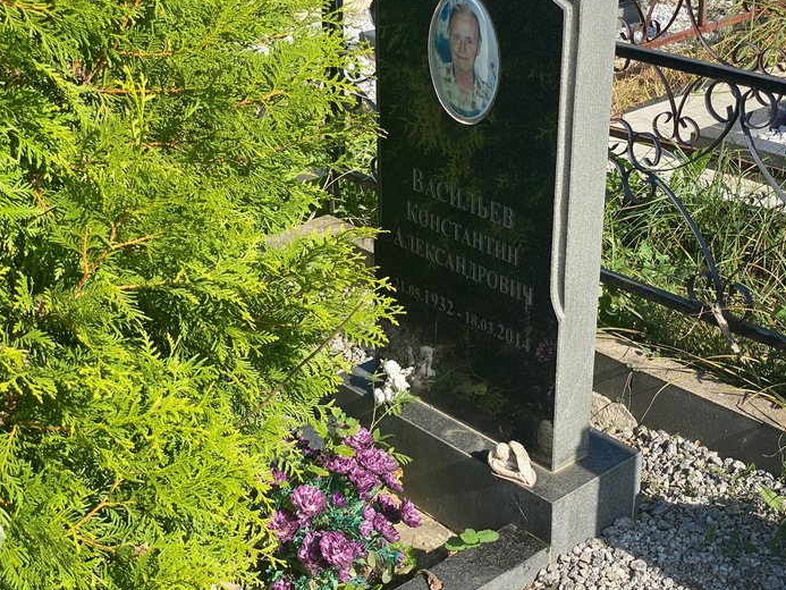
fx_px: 1363
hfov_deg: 32.1
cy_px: 289
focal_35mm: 60
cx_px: 438
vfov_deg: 24.4
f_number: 2
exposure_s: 1/813
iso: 20
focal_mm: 6
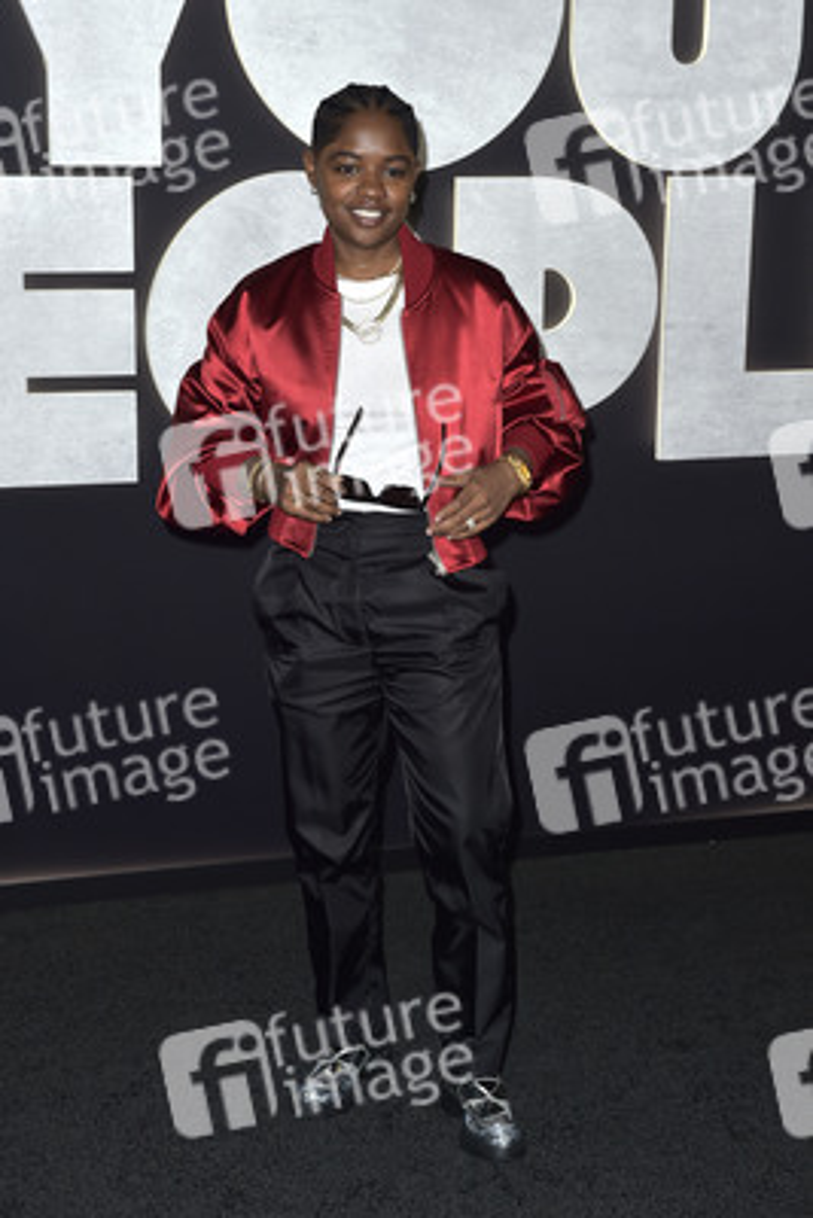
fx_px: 2098
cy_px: 609
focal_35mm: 62
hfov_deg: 21.9
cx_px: 406
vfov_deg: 32.4
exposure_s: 1/250
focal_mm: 62
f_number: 6.3
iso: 500
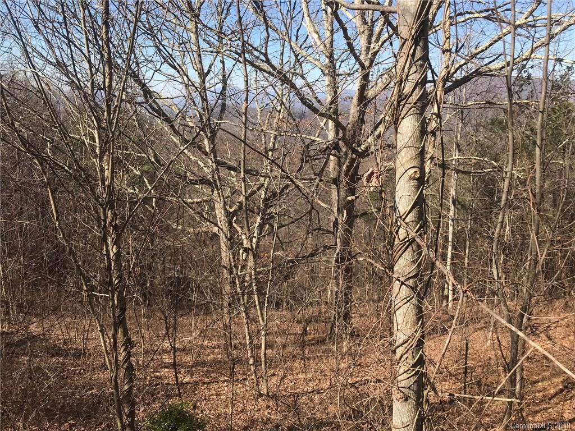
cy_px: 216
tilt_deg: -14.2
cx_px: 288
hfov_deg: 63.4
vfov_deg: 49.7
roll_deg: -0.4
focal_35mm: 28
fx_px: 465
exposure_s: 1/1277
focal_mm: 3.99
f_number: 1.8
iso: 20
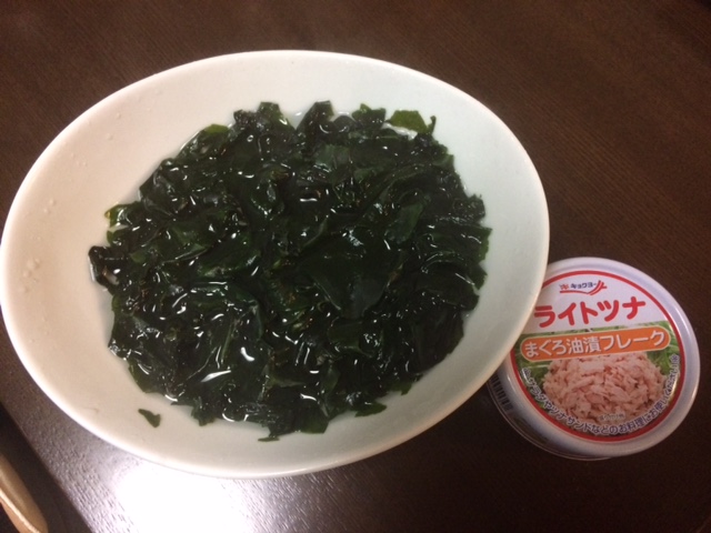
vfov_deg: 48.2
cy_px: 266
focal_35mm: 29
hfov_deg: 61.7
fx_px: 596
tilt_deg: -71.5
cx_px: 356
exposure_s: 1/20
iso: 320
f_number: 2.2
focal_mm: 4.15
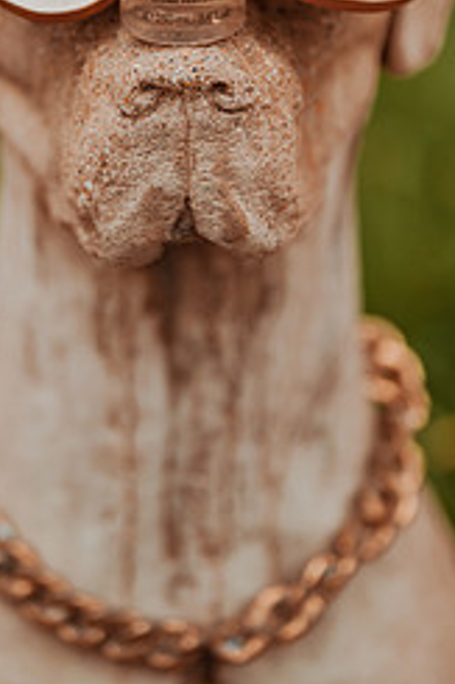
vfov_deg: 8.3
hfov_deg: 5.5
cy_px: 137
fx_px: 4708
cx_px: 158
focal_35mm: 248
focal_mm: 135
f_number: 1.8
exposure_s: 1/5000
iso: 200
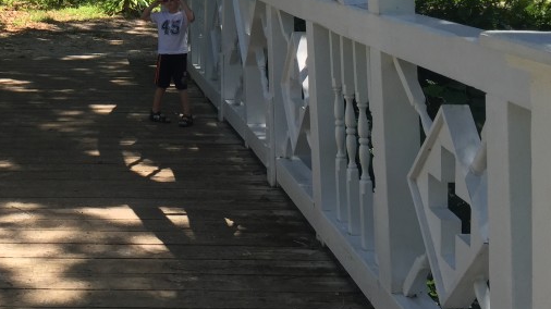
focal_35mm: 64
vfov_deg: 17.7
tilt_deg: -0.9
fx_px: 935
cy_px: -77
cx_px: 65
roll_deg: -0.7
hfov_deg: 31.5
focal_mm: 4.15
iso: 32
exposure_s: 1/590
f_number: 2.2
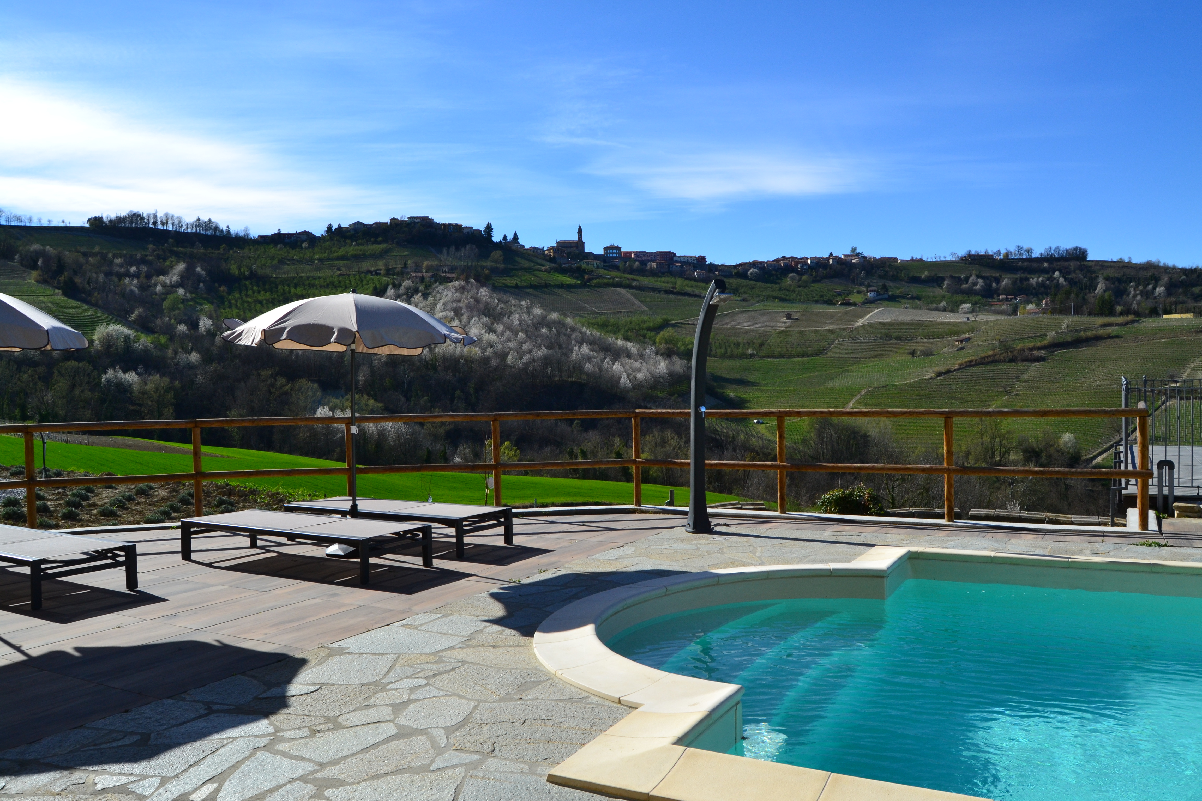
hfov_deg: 67.4
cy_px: 400
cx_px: 601
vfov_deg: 47.9
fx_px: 901
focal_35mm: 27
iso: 360
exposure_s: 1/500
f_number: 11
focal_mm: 18
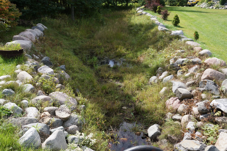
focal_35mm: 33
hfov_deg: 57.2
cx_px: 114
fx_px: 208
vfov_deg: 40.0
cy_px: 76
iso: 100
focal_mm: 22
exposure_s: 1/200
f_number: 6.3
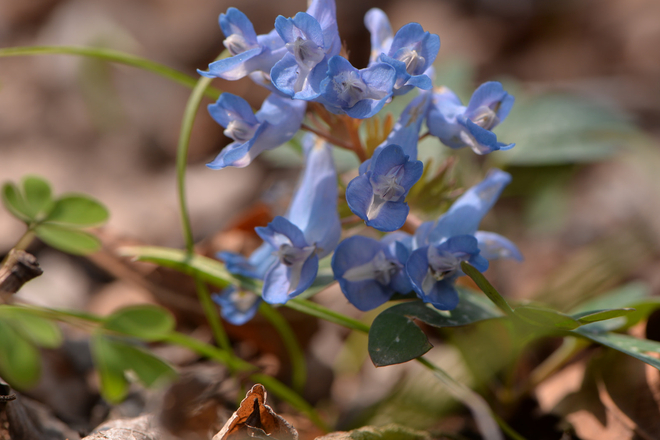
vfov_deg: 10.0
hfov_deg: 15.0
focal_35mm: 137
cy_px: 187
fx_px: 2512
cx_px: 372
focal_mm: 105
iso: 125
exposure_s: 1/125
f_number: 9
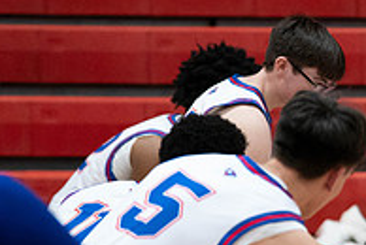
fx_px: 3645
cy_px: 212
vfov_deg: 3.9
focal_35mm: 358
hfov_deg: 5.7
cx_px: 511
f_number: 2.8
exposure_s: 1/1000
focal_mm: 120
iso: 5000
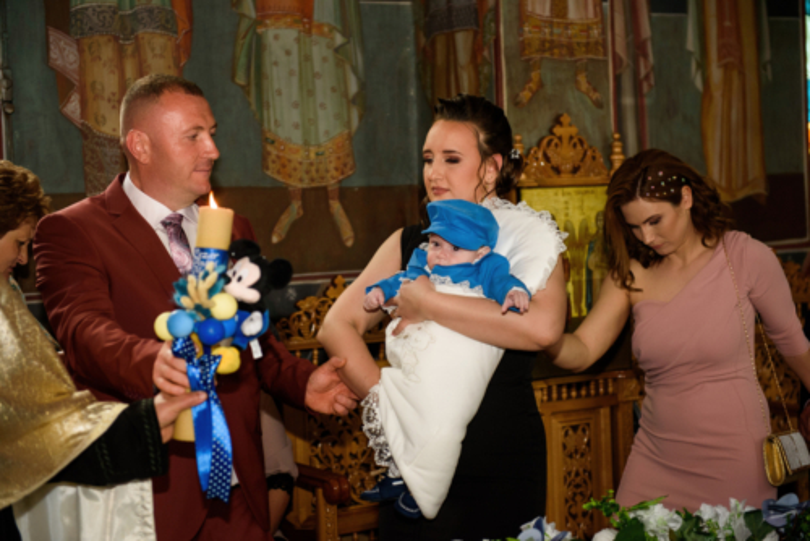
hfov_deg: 28.8
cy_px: 270
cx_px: 405
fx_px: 1576
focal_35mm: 70
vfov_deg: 19.5
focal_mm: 70
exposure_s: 1/160
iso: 1250
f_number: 3.2
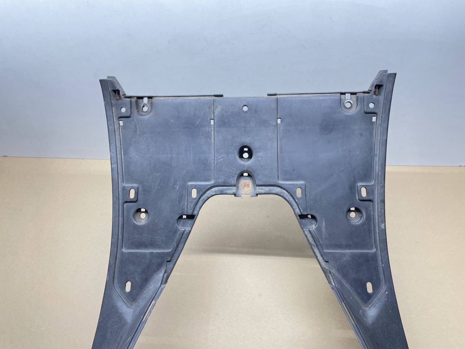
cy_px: 174
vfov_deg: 53.1
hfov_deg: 67.3
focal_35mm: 26
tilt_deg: -49.0
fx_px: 349
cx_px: 232
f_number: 1.6
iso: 125
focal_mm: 4.2
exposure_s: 1/100
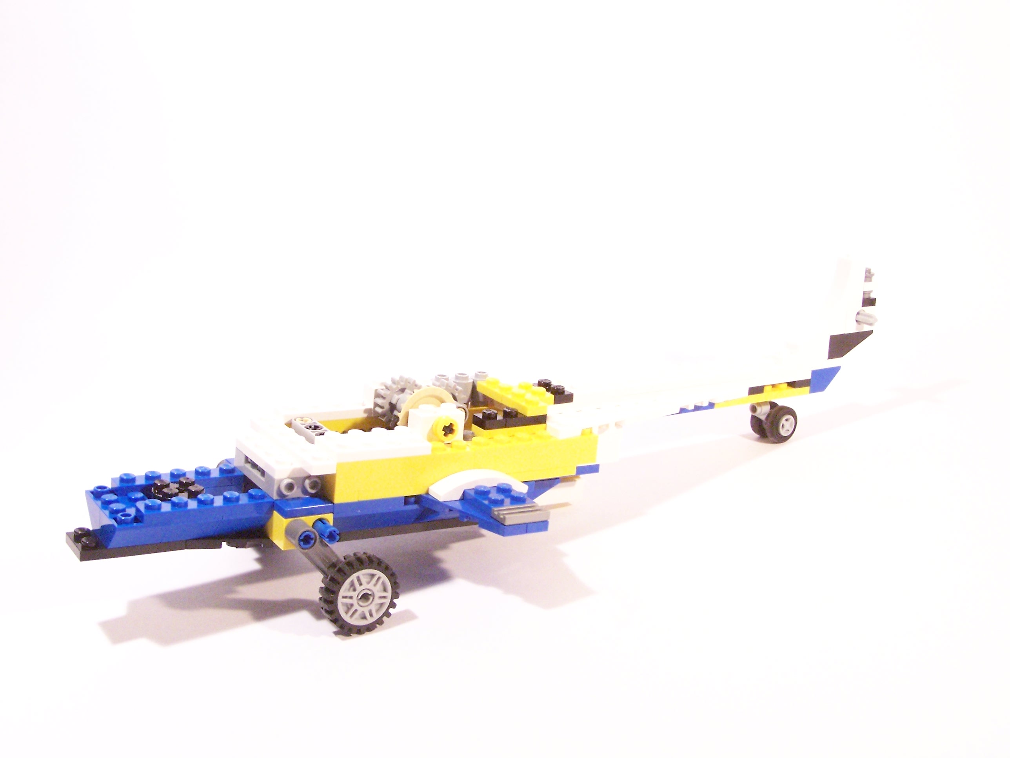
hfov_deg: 39.7
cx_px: 505
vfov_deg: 30.3
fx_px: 1401
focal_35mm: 48
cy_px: 379
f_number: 3.6
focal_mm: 8
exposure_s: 1/20
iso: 400
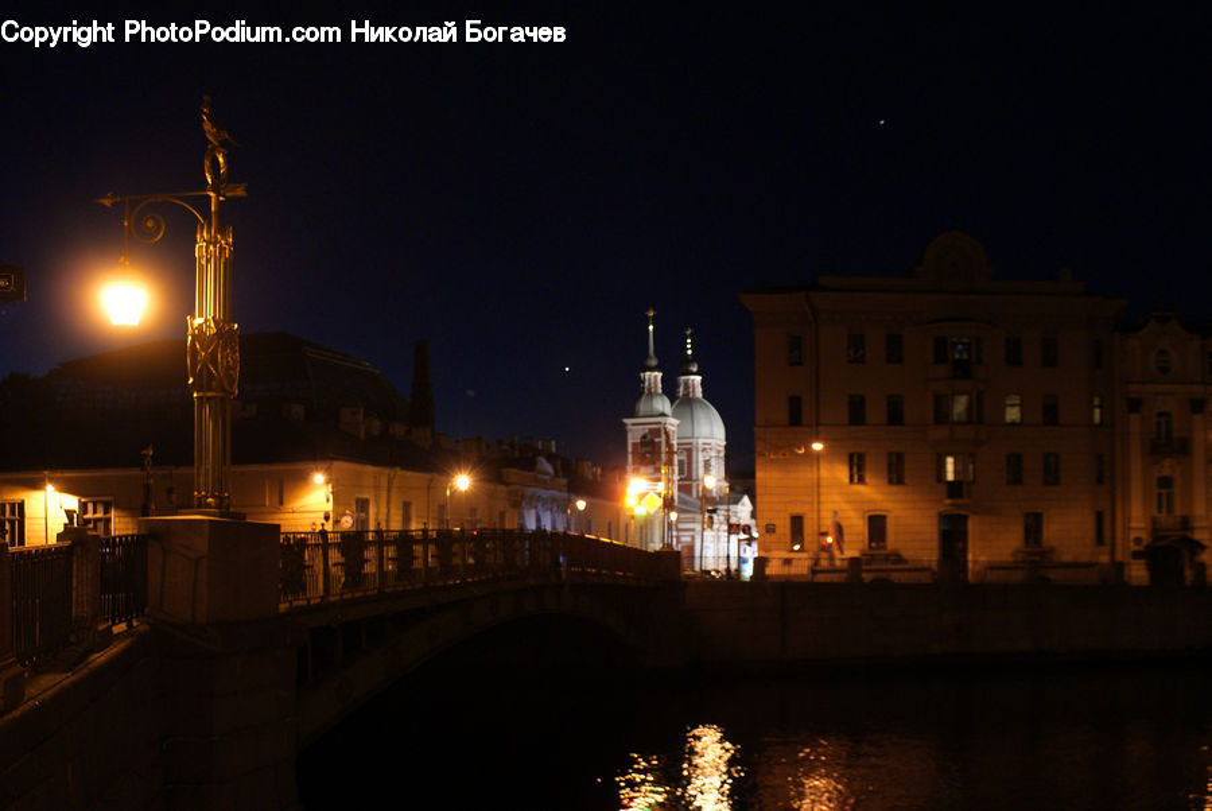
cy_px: 406
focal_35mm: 36
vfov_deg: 37.0
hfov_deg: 53.1
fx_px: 1213
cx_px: 606
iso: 400
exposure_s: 1/4
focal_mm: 24
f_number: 4.5
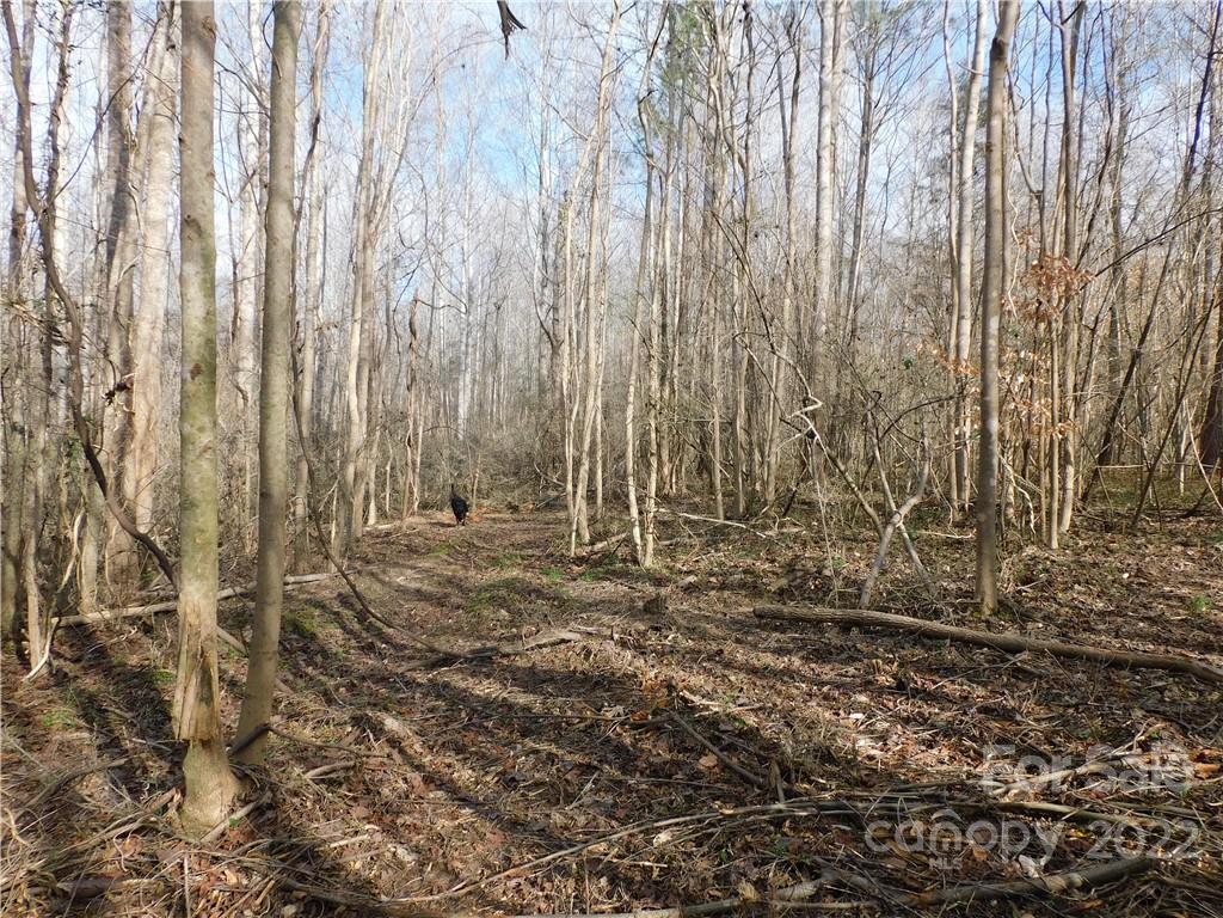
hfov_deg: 71.6
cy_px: 459
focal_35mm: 24
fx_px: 848
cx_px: 612
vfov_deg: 56.8
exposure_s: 1/500
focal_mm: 4.3
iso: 125
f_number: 3.3
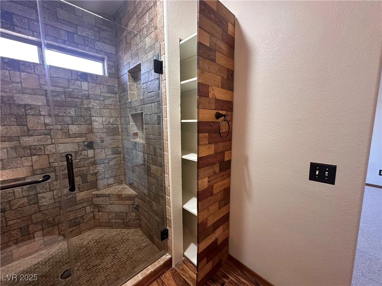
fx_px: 154
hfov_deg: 102.1
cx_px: 191
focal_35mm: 14
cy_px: 143
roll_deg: +0.0
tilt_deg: -6.8
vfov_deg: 85.7
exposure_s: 1/60
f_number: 2.2
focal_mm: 2.22
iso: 250
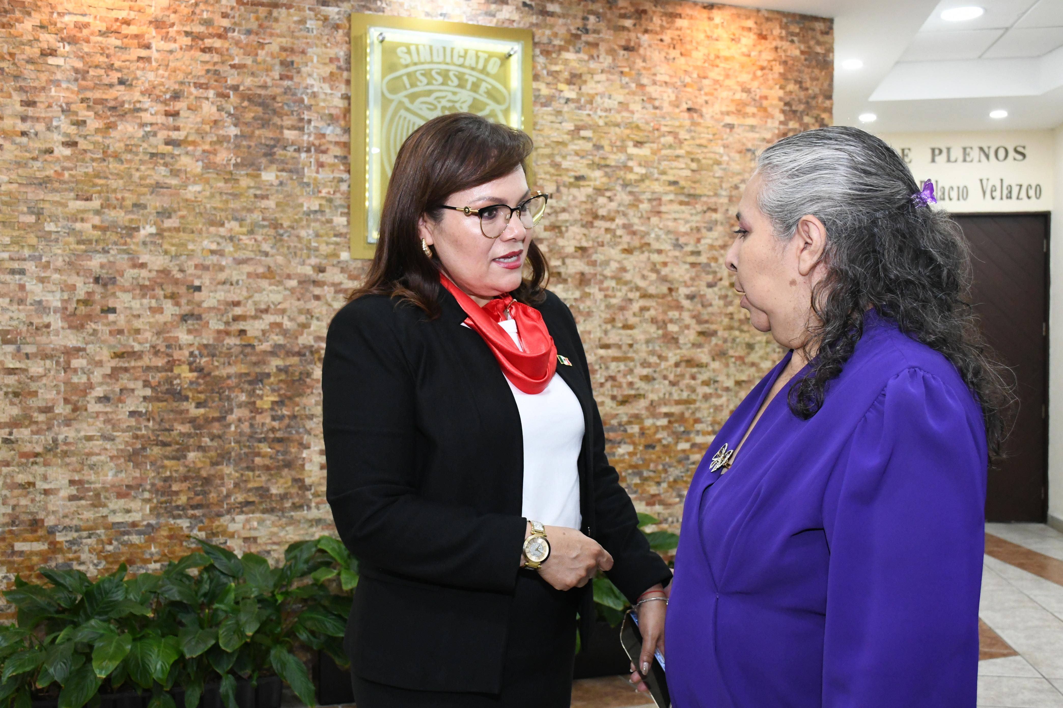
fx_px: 1063
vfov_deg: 36.9
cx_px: 532
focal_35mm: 36
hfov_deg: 53.1
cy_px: 354
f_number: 5
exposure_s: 1/100
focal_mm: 24
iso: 3200
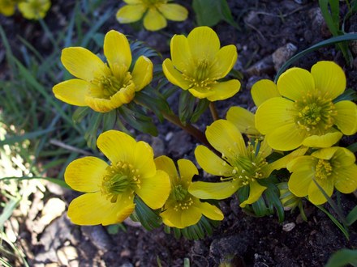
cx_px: 178
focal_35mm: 56
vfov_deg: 26.1
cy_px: 134
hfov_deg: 34.3
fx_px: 578
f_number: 3.4
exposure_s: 1/121
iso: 80
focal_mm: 9.4
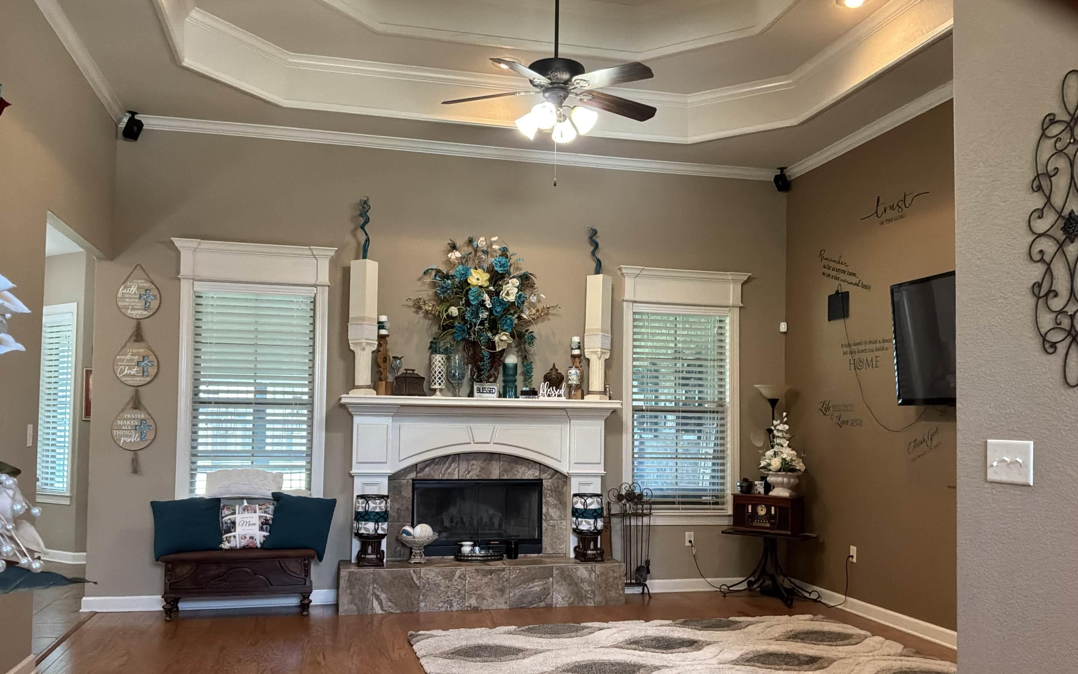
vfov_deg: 41.7
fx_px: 881
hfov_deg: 62.9
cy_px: 387
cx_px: 540
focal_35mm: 30
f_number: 1.8
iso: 250
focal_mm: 3
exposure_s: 1/60
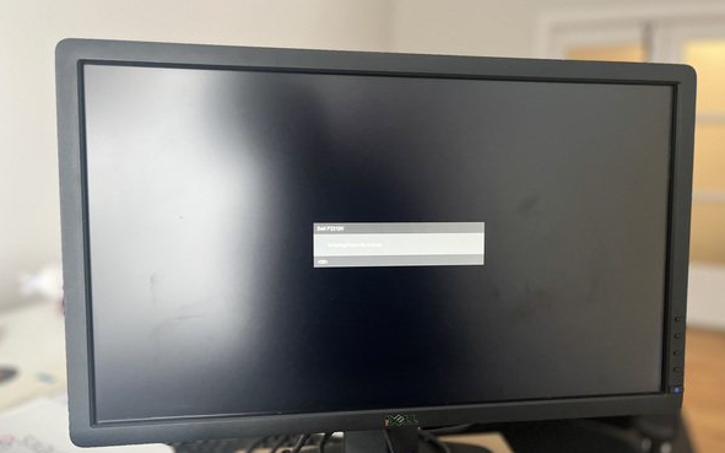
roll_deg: -0.6
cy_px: 253
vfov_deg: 44.4
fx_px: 553
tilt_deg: -10.3
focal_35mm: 28
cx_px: 364
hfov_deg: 66.5
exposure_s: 1/46
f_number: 1.6
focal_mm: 5.1
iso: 500
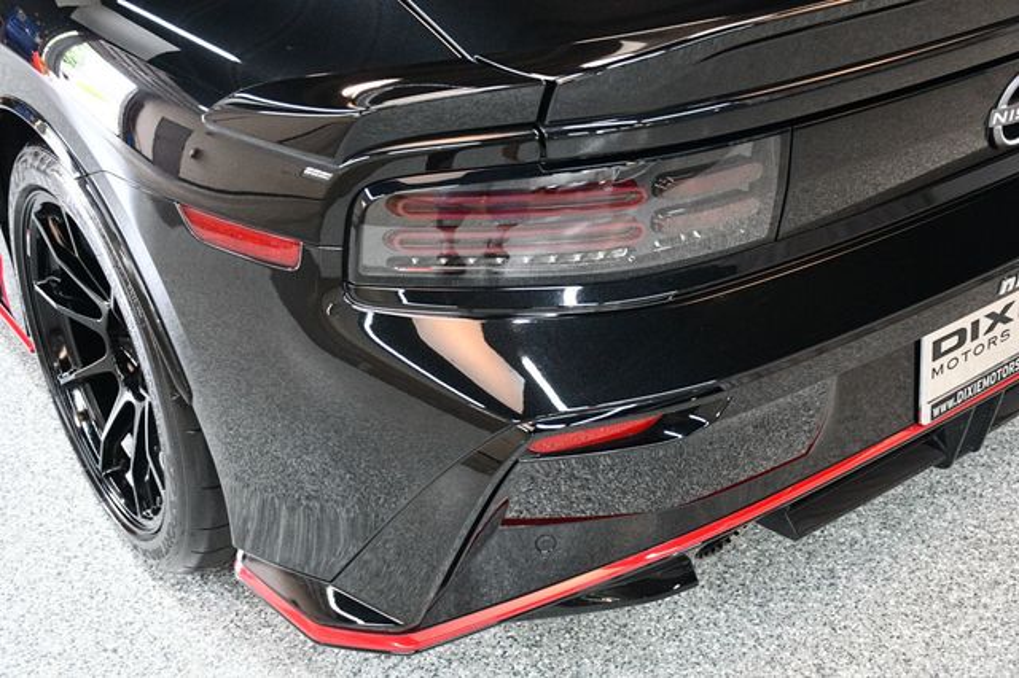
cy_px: 339
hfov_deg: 43.6
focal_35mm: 45
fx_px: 1273
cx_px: 510
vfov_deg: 29.8
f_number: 4
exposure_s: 1/60
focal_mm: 30
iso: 3200
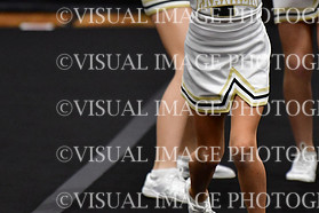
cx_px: 222
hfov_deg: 3.3
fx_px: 5520
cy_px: -7
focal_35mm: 623
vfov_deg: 2.2
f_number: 2.8
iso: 4000
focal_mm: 200
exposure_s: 1/800
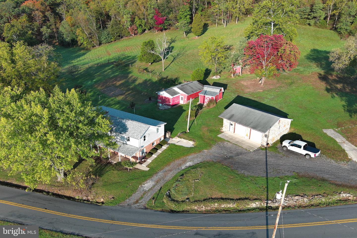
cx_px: 178
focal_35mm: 29
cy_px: 119
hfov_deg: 63.7
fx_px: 288
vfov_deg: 45.0
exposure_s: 1/407
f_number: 2.8
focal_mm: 10.57
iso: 100
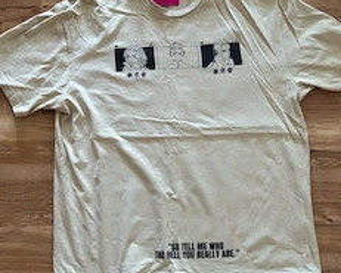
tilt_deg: -84.2
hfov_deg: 42.0
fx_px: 444
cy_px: 131
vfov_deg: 34.2
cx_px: 174
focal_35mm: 44
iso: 500
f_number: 1.6
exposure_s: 1/47
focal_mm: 5.96
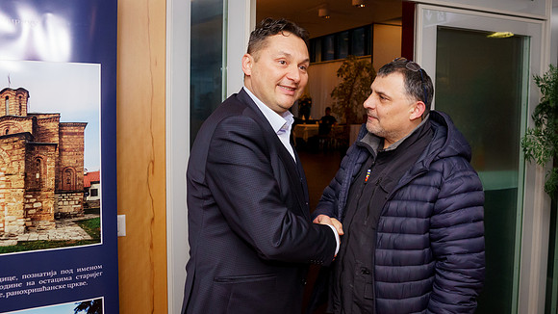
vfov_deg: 34.5
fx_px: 504
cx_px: 369
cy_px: 140
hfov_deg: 56.8
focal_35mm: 34
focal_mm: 24
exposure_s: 1/200
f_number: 4
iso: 2500
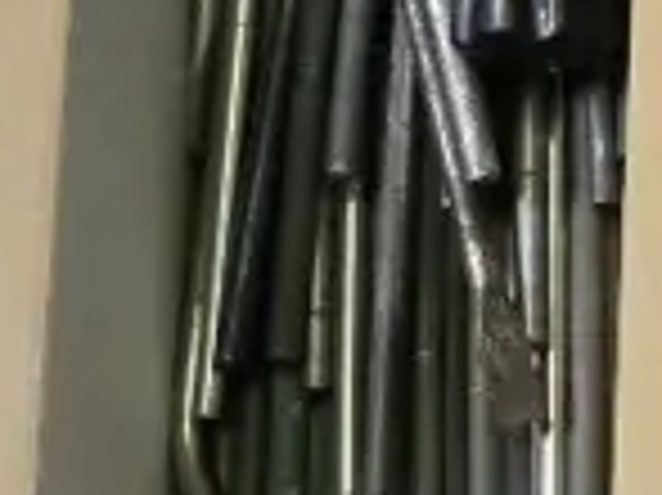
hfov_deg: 7.7
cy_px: 385
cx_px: 1702
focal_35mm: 237
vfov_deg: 6.3
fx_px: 4529
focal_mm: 17
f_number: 5
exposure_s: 1/320
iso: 3200
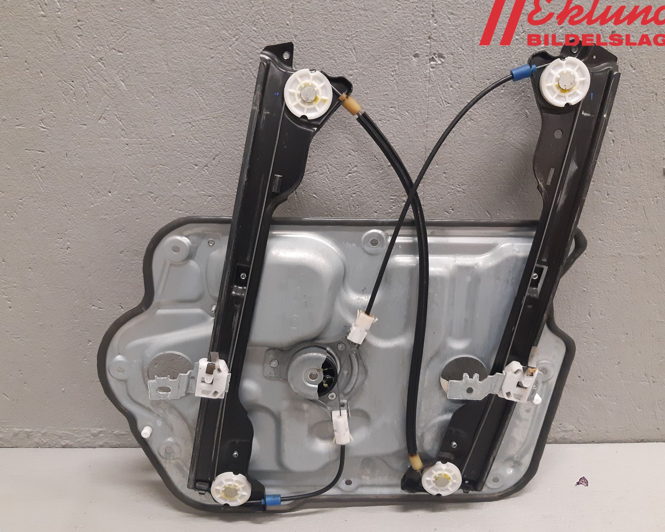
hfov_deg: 62.2
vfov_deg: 51.5
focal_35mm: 28
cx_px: 332
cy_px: 260
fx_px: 551
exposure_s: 1/50
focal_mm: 3.93
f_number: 1.7
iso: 200
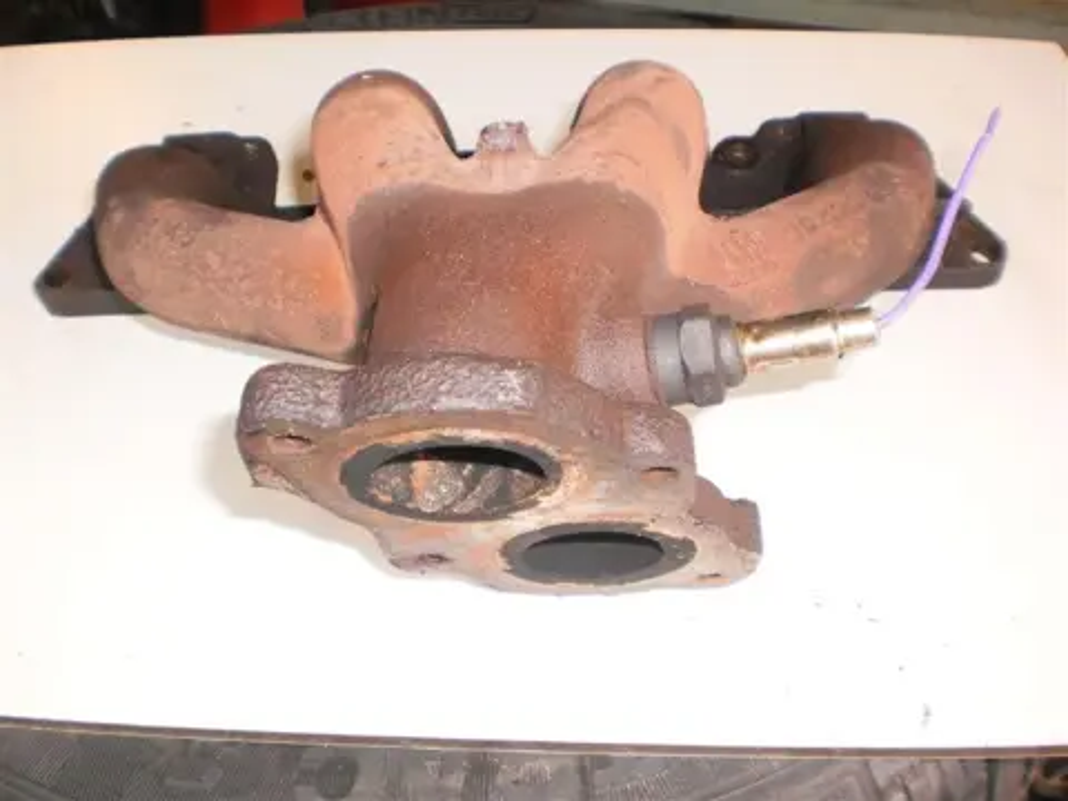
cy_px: 400
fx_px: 1111
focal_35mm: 36
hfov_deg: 51.4
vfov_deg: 39.7
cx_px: 534
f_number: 3.1
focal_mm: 6.3
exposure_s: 1/30
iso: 125
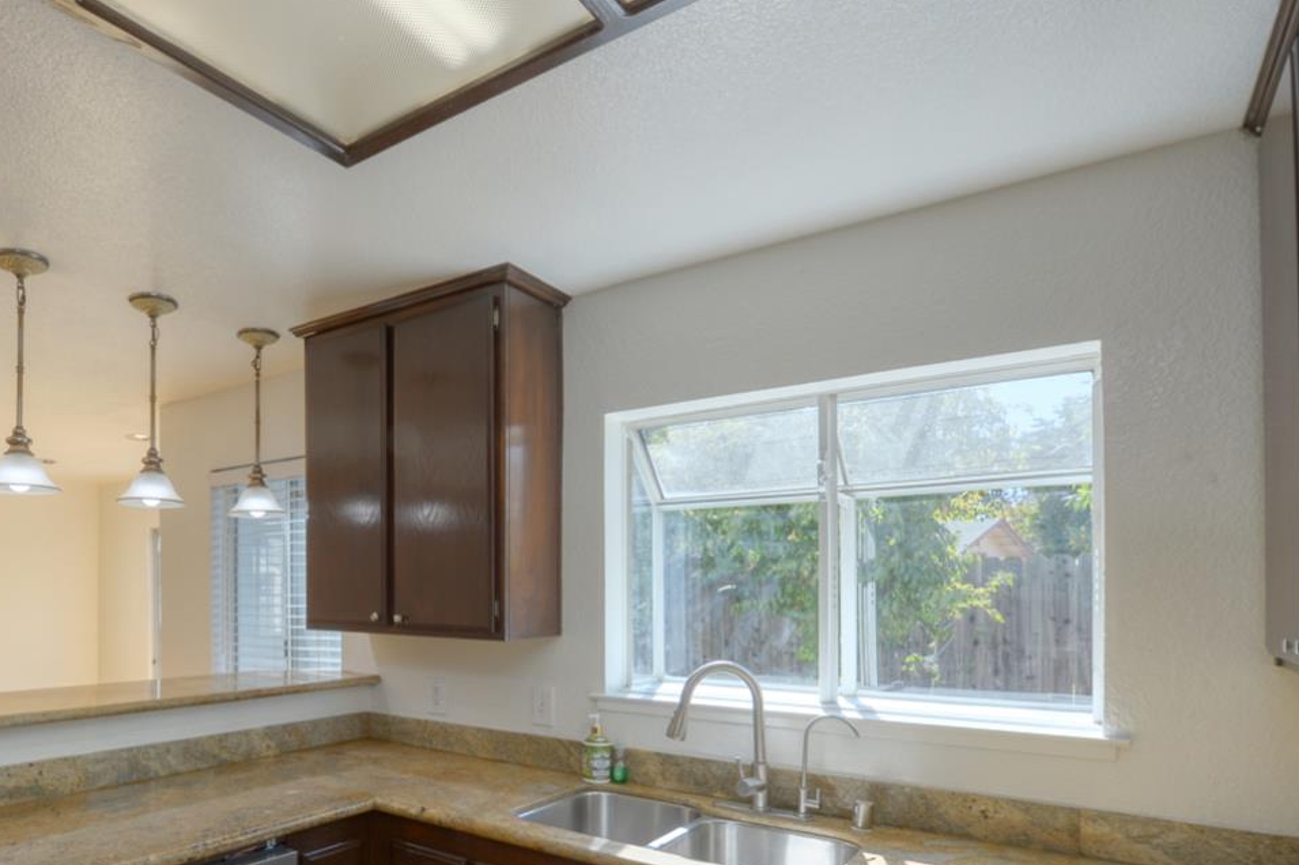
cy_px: 616
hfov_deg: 75.8
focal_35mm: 22
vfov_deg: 55.2
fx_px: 794
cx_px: 420
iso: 400
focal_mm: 14
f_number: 10
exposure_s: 1/125
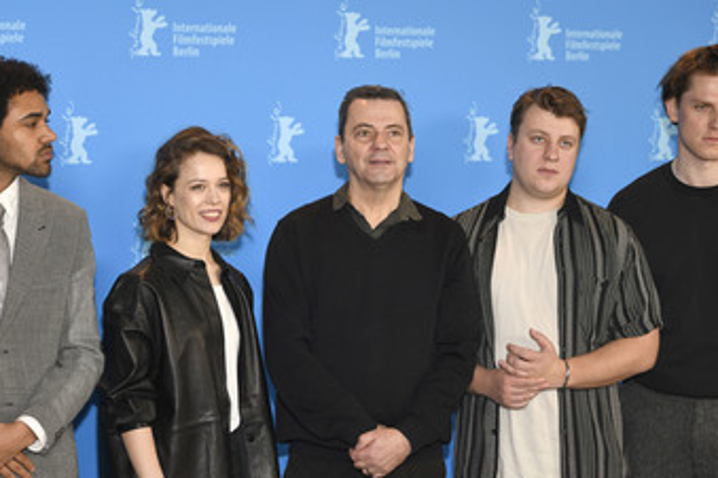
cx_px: 338
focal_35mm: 93
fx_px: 1855
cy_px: 266
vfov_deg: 14.7
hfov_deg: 21.9
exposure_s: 1/400
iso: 640
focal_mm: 70
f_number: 3.2
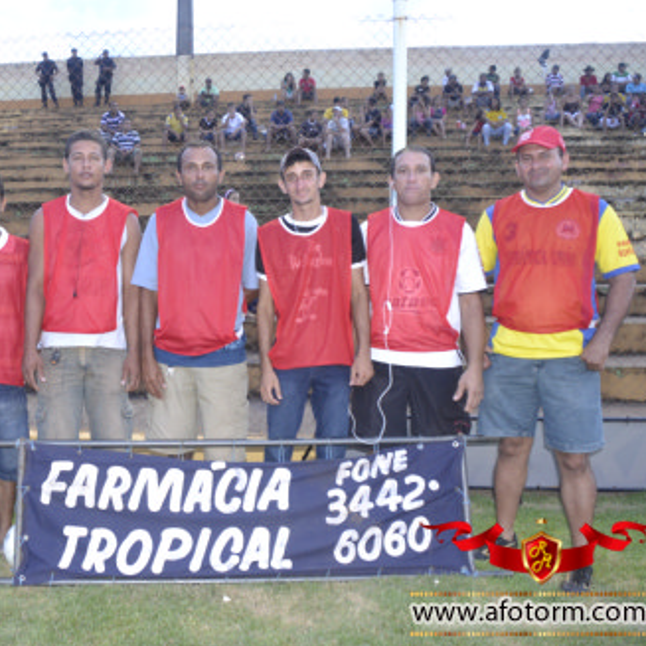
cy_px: 325
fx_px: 823
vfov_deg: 42.8
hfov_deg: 42.1
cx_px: 203
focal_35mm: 39
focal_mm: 20
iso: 1250
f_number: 3.5
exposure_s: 1/60
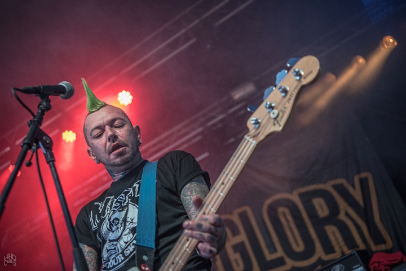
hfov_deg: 41.1
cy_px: 136
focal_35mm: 48
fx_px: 542
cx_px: 203
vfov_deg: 28.1
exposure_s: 1/100
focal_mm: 48
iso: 1250
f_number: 2.8
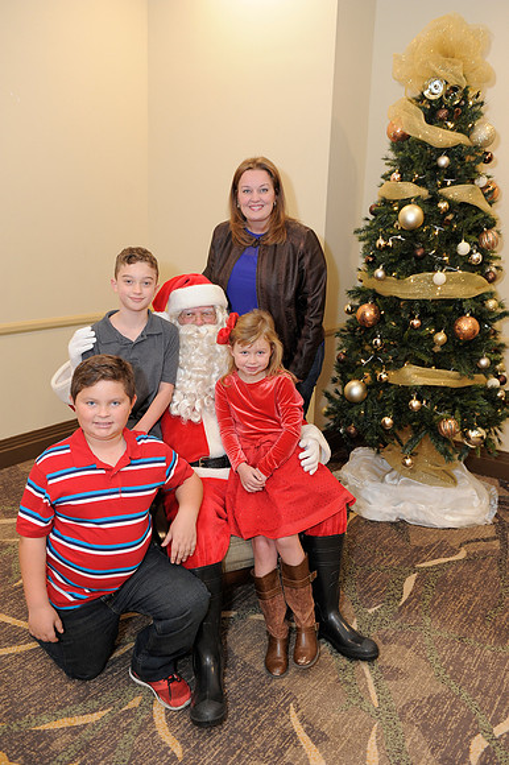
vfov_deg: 63.7
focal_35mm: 29
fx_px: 616
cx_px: 254
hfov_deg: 44.9
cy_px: 382
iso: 1600
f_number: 4
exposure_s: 1/100
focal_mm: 29
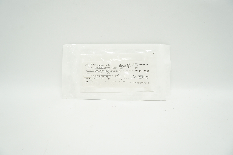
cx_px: 116
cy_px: 78
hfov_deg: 67.4
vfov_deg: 47.8
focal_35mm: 27
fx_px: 175
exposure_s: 1/40
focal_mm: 18
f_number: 8
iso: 400
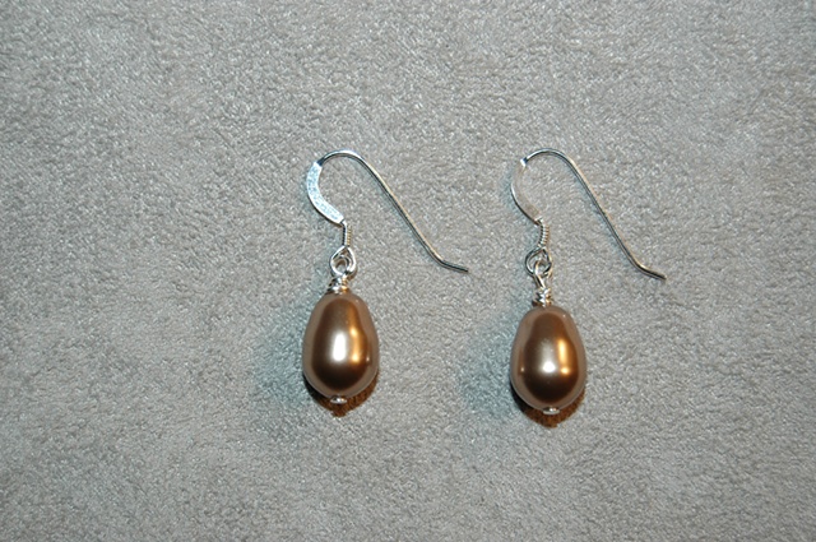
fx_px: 1868
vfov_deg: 16.5
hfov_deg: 24.6
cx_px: 408
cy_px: 271
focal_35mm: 82
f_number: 5.6
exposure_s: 1/60
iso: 200
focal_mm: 55
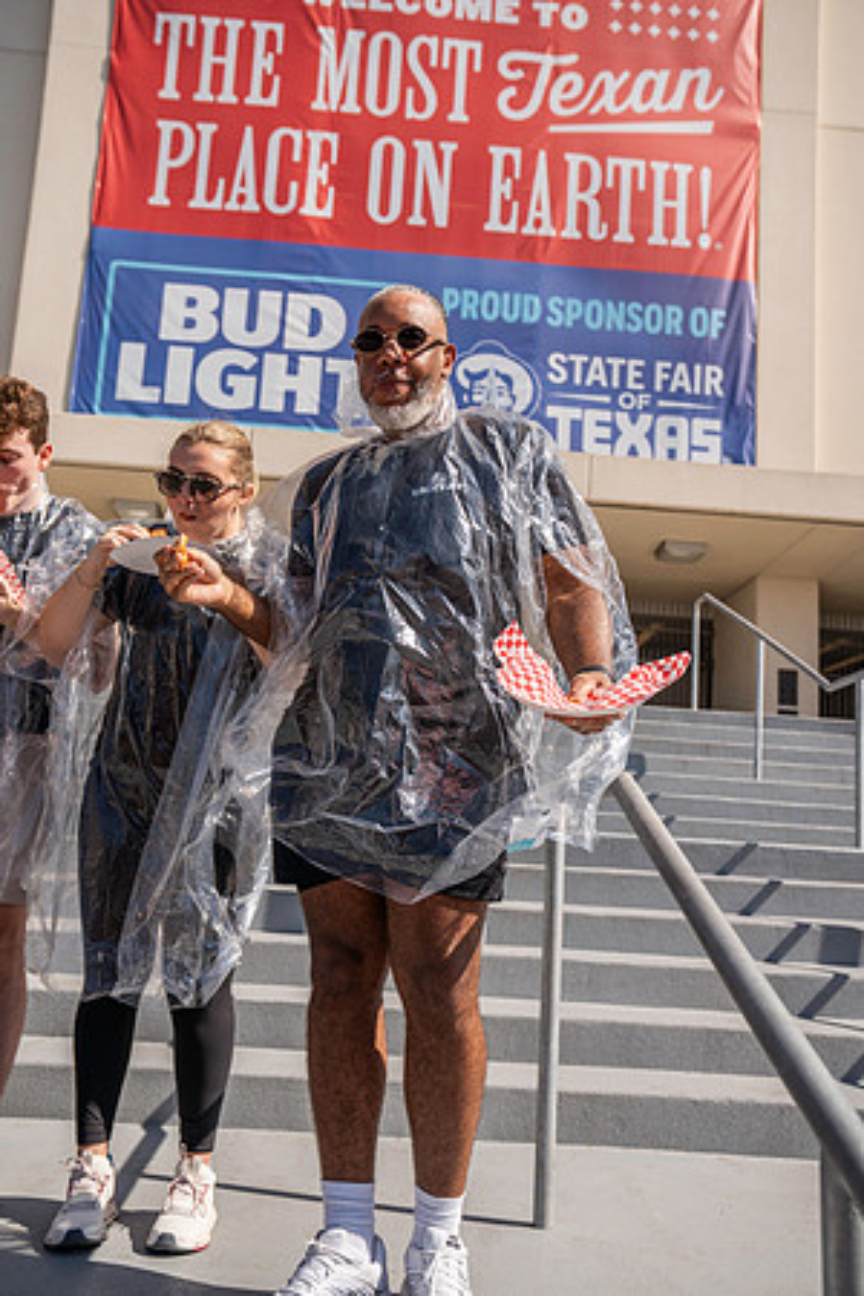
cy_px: 648
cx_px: 432
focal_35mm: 33
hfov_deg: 40.0
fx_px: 1188
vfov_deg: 57.2
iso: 100
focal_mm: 33
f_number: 4.5
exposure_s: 1/1000
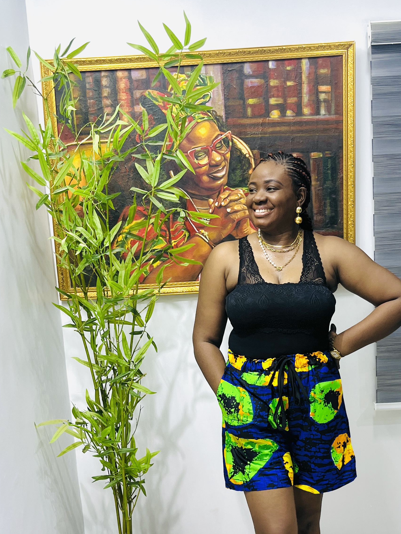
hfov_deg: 31.3
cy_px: 357
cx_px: 269
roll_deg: +4.2
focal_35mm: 46
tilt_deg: -10.9
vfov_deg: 40.7
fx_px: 711
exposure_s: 1/100
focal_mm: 5.1
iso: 50
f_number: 1.6
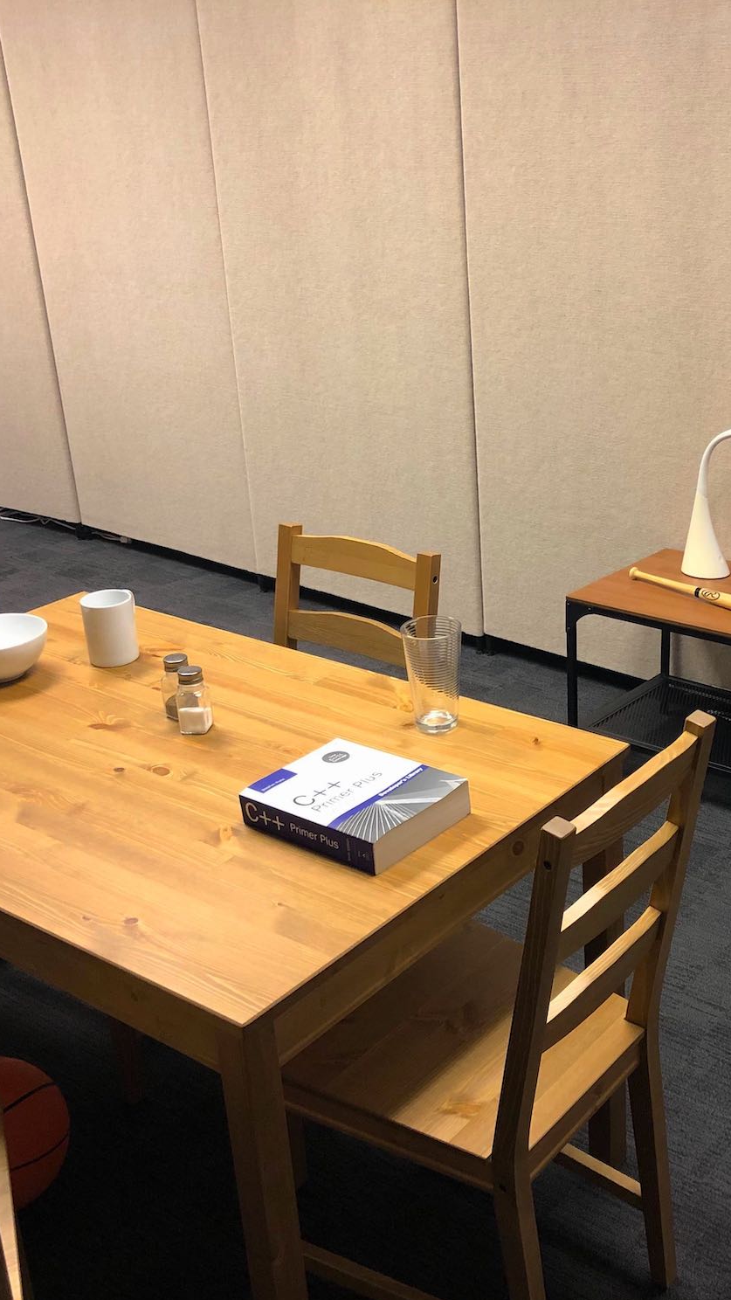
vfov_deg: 49.4
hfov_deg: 28.5
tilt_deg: -23.5
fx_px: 1413
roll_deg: +1.5
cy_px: 653
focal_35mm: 41
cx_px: 557
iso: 40
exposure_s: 1/15
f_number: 1.8
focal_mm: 3.99
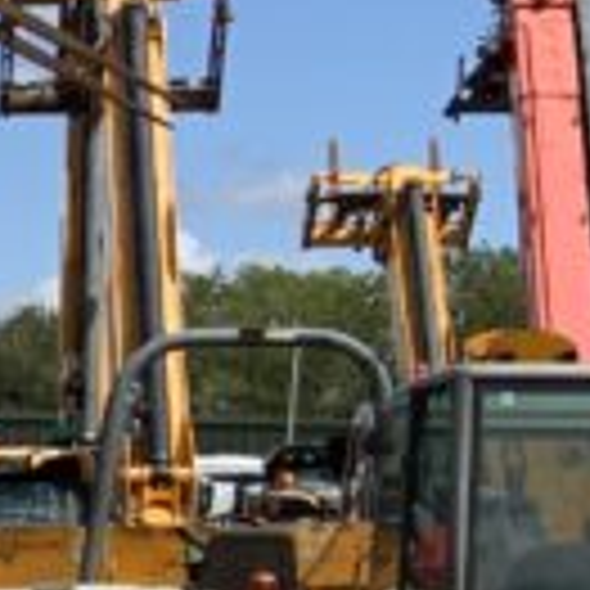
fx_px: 3876
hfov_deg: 7.7
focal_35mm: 201
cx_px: -1130
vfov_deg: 8.4
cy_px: 995
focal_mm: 3
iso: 16
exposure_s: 1/2538
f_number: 1.8
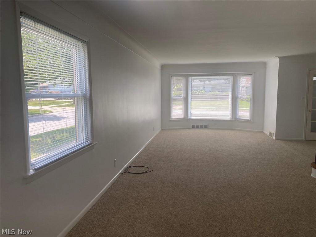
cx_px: 158
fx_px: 237
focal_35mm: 26
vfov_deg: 53.1
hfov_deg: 67.3
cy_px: 118
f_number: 1.8
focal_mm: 4.25
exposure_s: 1/244
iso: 32
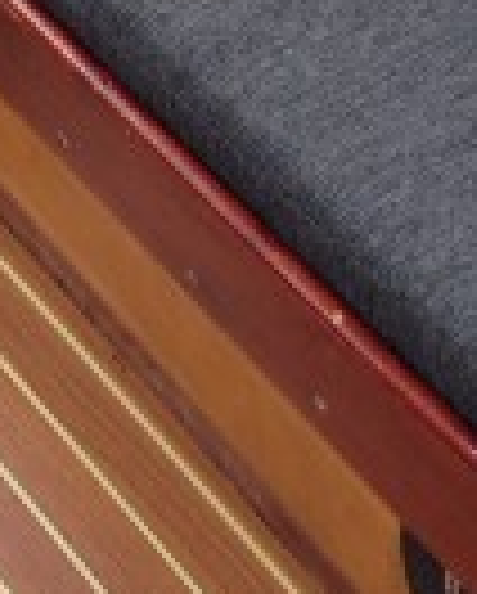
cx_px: 162
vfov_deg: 11.6
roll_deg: +5.0
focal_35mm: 156
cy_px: -382
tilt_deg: -34.7
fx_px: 2747
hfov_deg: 9.9
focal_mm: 4.12
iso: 64
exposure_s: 1/120
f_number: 2.4
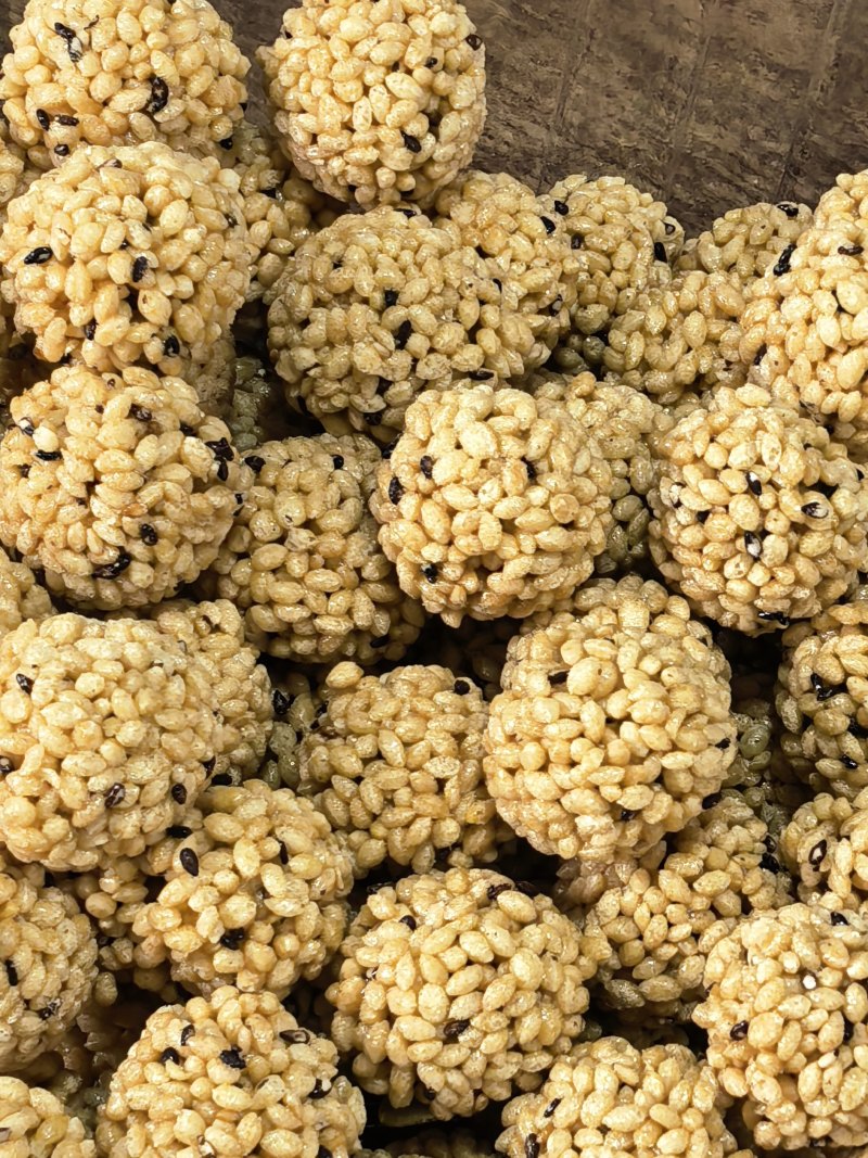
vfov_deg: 14.9
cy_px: 579
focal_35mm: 132
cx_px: 434
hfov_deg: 11.2
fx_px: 4414
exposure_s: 1/50
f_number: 2
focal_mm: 5.75
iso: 200
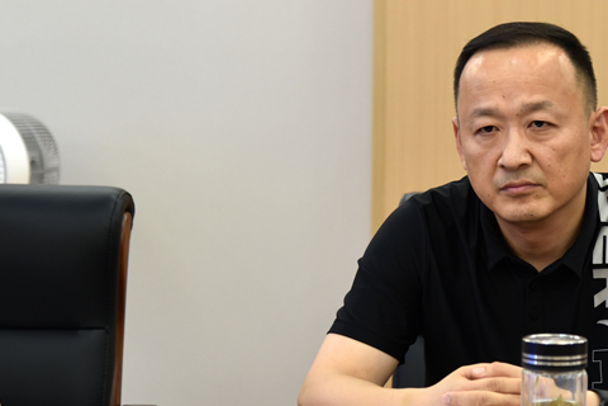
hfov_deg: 16.3
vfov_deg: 11.0
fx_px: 2111
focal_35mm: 125
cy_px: 247
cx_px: 493
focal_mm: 75
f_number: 4
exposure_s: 1/125
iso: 800
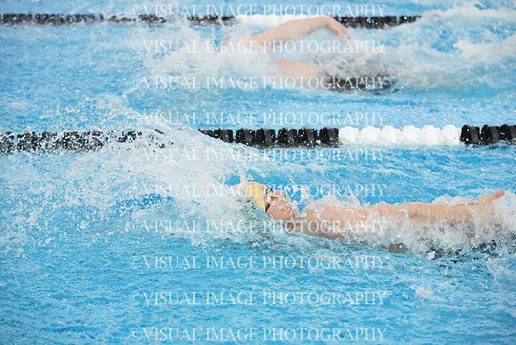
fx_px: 1534
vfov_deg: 12.8
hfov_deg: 19.1
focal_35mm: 107
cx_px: 258
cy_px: 172
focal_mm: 107
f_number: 4
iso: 5000
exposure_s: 1/1250
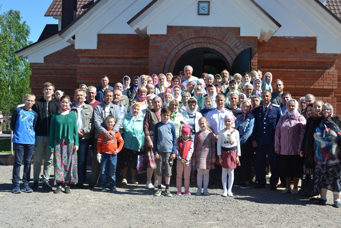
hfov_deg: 41.1
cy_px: 114
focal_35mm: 48
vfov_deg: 28.1
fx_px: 455
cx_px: 170
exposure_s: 1/200
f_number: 7.1
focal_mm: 32
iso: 100
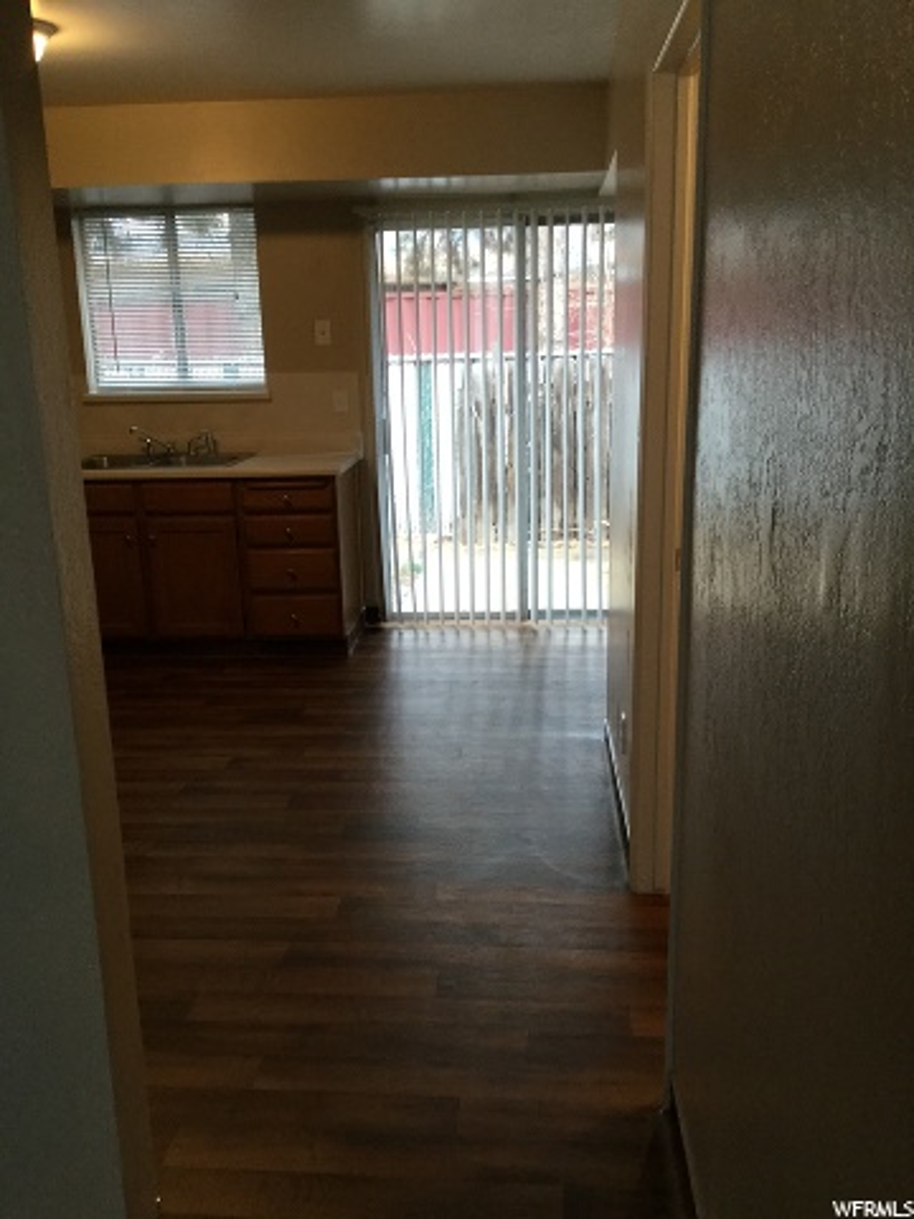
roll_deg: -0.5
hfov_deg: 45.4
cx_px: 457
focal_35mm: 31
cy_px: 610
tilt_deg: -12.0
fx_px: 1091
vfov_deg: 58.4
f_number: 2.4
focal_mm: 3.3
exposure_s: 1/30
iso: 80
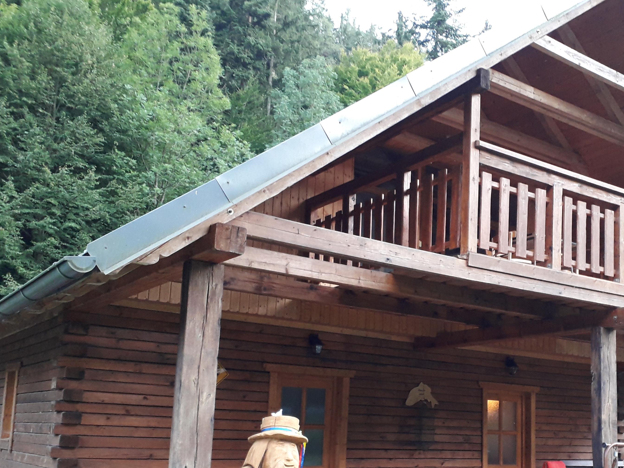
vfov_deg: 34.6
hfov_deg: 45.0
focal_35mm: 41
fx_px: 739
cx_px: 423
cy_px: 332
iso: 160
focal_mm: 3.6
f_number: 1.9
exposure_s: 1/50
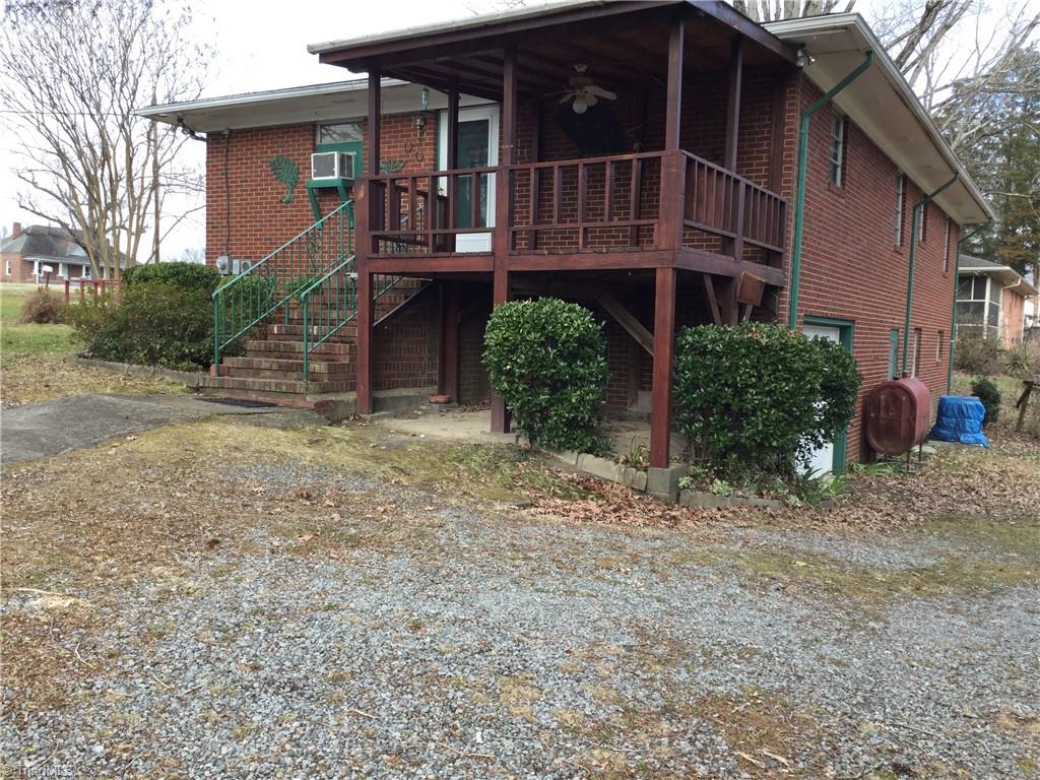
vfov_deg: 45.4
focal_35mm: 31
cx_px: 520
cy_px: 390
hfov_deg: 58.4
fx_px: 931
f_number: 2.4
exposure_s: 1/171
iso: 25
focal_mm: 3.3
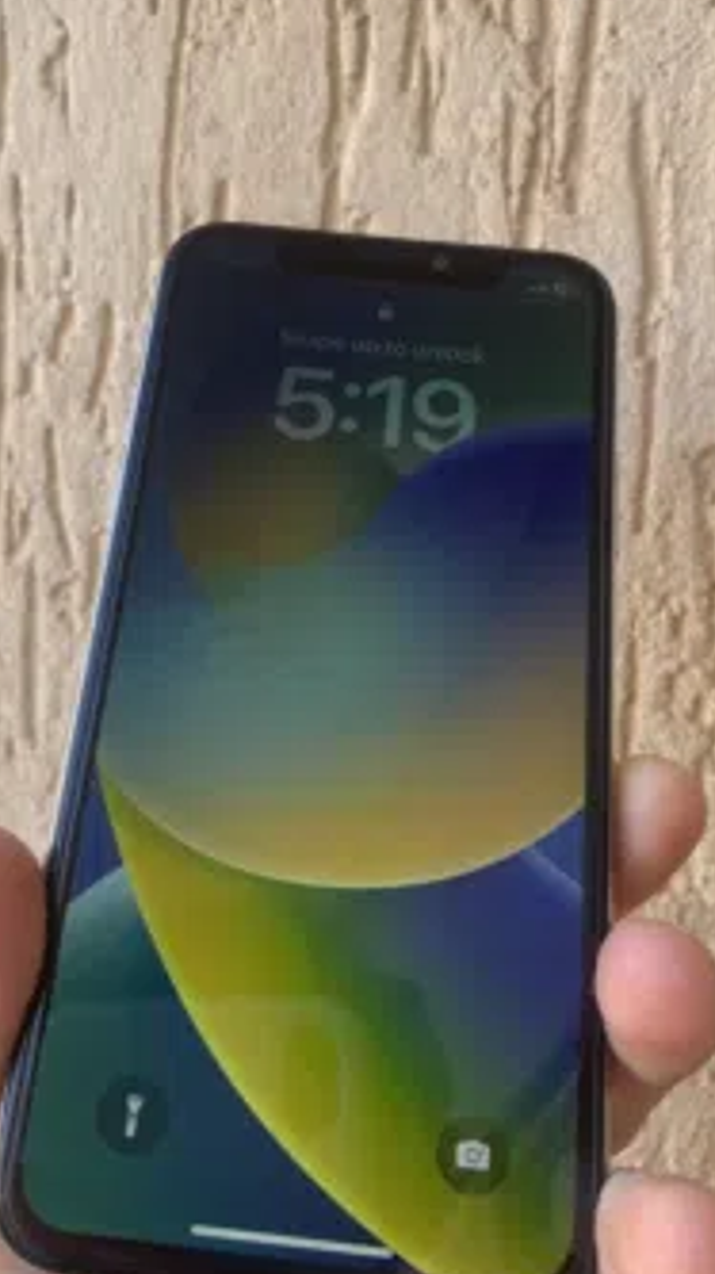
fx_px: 1147
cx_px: 329
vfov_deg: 57.8
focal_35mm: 34
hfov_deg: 34.6
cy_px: 551
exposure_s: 1/122
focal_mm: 4.25
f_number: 1.8
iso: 25
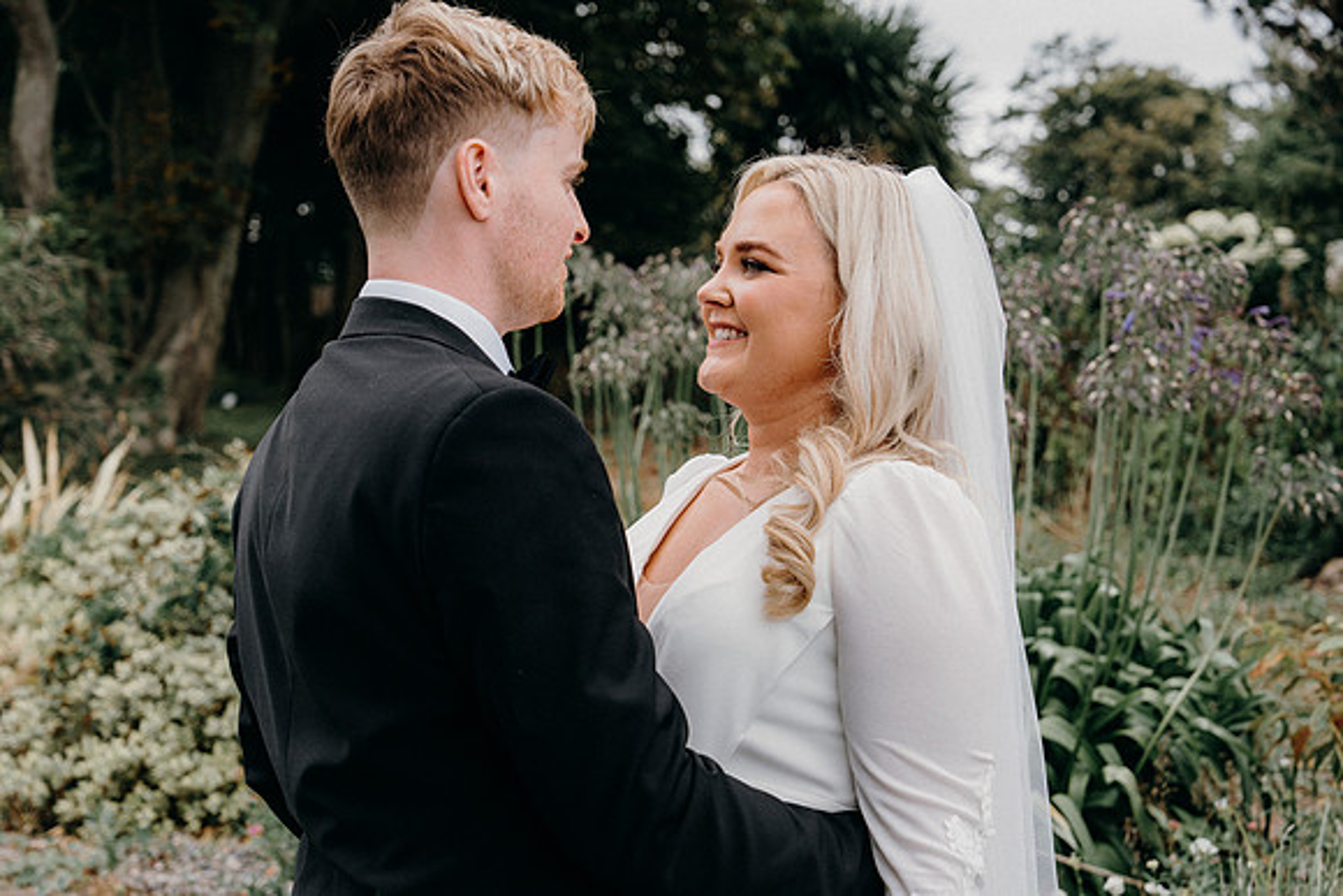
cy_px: 448
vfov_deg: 23.0
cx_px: 672
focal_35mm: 59
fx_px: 2201
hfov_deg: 33.9
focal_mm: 59
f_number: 5.6
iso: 400
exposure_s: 1/250
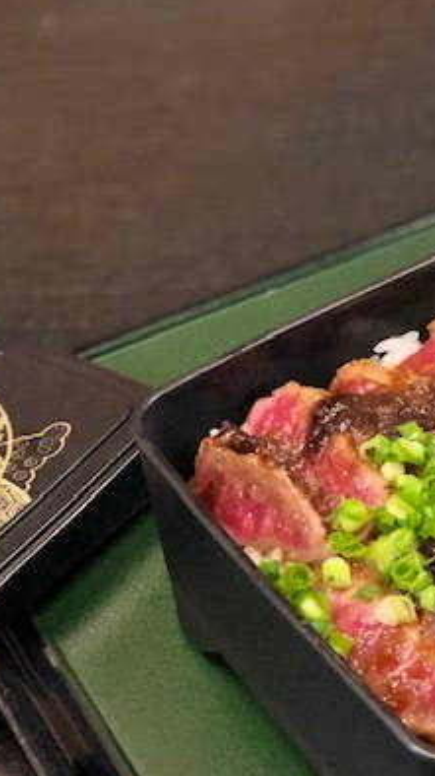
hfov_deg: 11.6
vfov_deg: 21.2
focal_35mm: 101
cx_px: 604
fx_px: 2076
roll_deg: -0.8
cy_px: 418
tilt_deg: -43.0
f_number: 2.8
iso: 1250
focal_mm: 6.6
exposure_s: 1/30
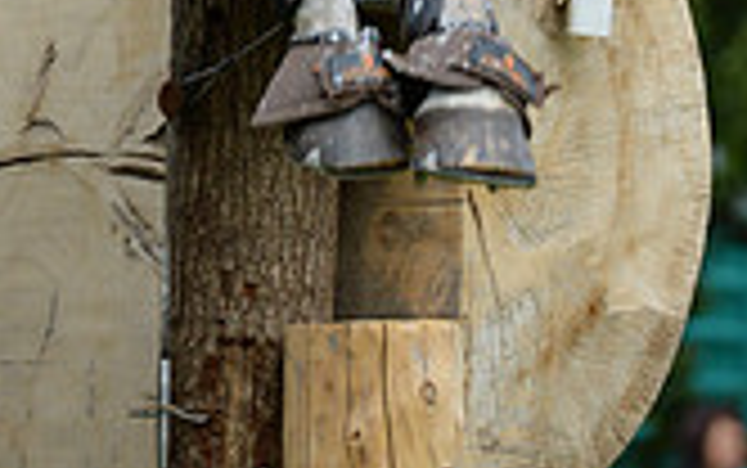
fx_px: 28989
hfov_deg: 1.5
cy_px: -819
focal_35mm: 1423
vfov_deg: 0.9
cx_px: 288
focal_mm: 400
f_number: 8
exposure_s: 1/1000
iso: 1000
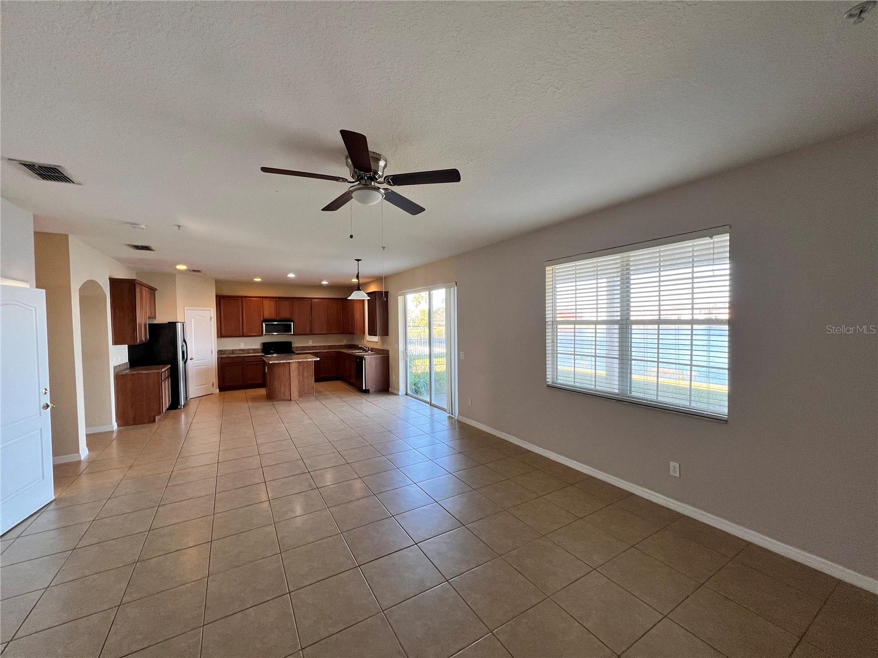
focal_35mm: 13
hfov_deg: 106.2
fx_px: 330
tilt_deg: -1.3
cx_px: 439
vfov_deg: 89.9
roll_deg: +1.2
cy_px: 329
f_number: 1.8
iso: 125
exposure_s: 1/120
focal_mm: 1.57
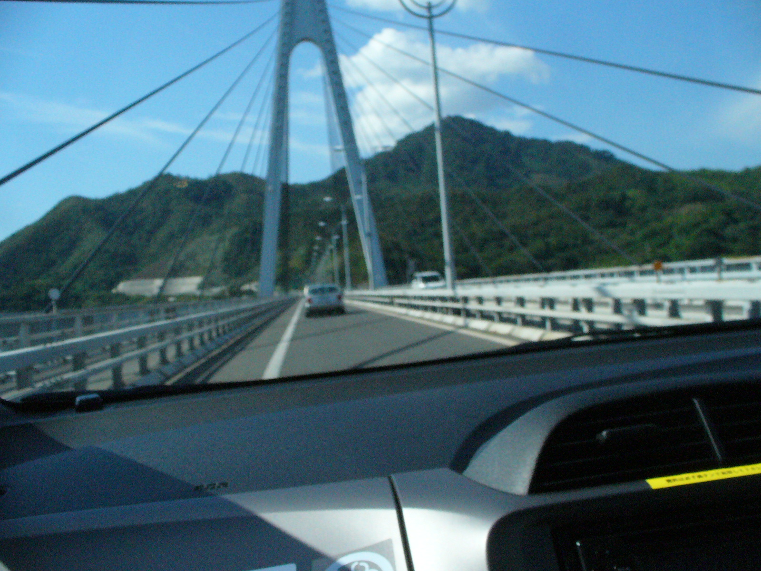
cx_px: 380
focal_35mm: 37
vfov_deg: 38.7
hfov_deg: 50.1
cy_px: 286
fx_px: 813
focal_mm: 6.1
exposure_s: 1/1300
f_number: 5.6
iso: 400
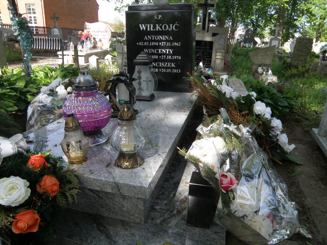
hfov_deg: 67.3
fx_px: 246
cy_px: 122
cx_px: 164
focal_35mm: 26
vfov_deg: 53.1
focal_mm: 4.6
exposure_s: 1/80
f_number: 5.6
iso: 64
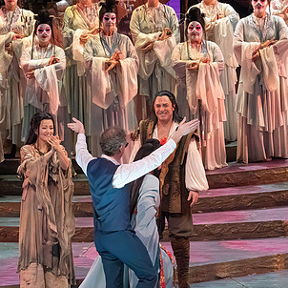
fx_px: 3078
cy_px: 181
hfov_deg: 5.4
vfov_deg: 5.4
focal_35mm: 327
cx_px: 135
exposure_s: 1/1000
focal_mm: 200
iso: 20000
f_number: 10
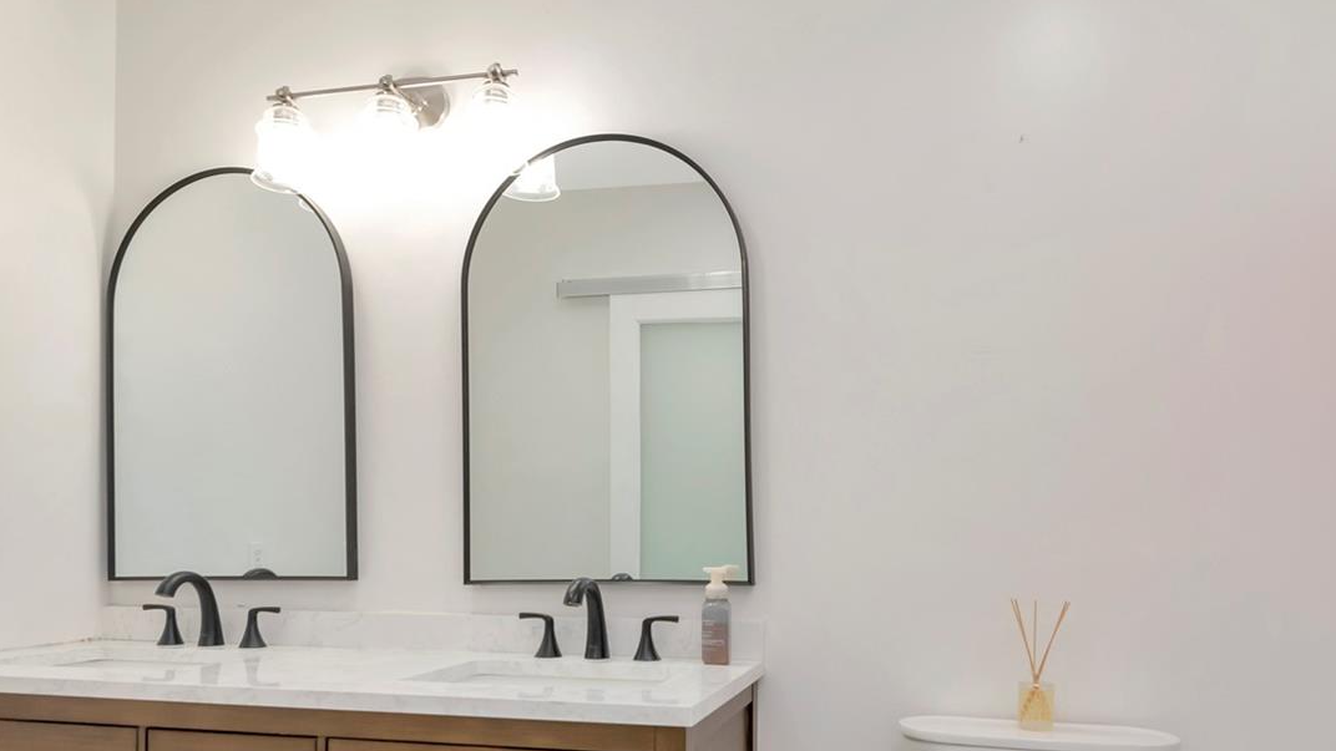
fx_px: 913
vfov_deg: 43.7
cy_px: 538
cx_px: 732
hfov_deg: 72.2
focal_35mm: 26
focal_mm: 11
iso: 640
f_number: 8
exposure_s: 1/60
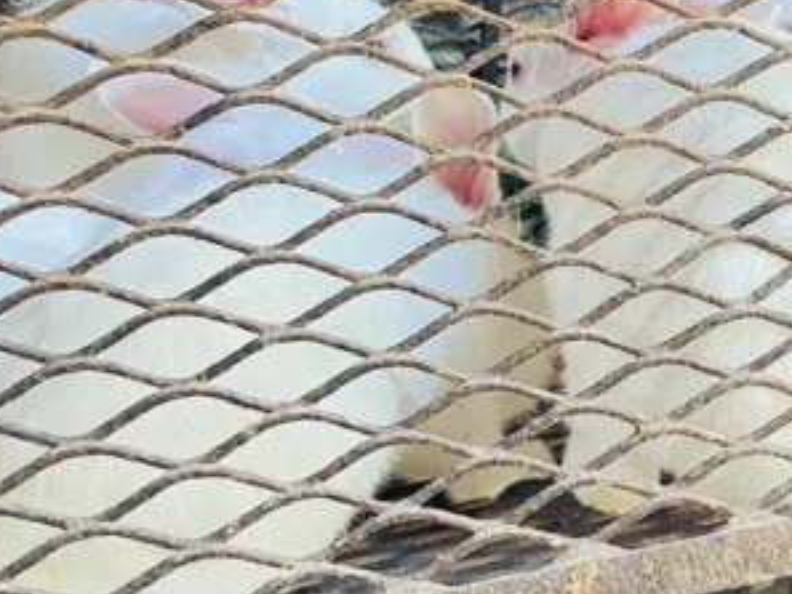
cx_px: 664
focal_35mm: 56
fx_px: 1282
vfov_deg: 26.1
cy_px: 261
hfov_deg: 33.1
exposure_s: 1/60
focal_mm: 5.1
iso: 200
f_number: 1.6
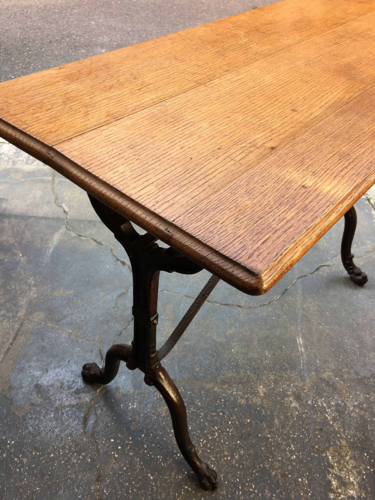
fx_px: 419
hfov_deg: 48.2
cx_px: 188
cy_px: 250
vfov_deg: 61.7
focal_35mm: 29
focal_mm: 4.15
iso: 32
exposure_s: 1/50
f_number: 2.2
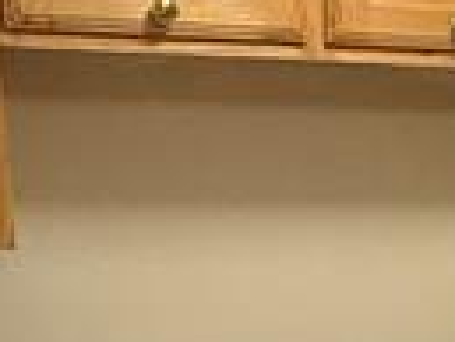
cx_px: 730
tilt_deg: -18.6
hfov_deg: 15.9
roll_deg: -2.6
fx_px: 1460
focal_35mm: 111
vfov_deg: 12.7
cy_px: 501
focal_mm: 2.22
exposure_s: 1/60
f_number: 2.2
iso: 400
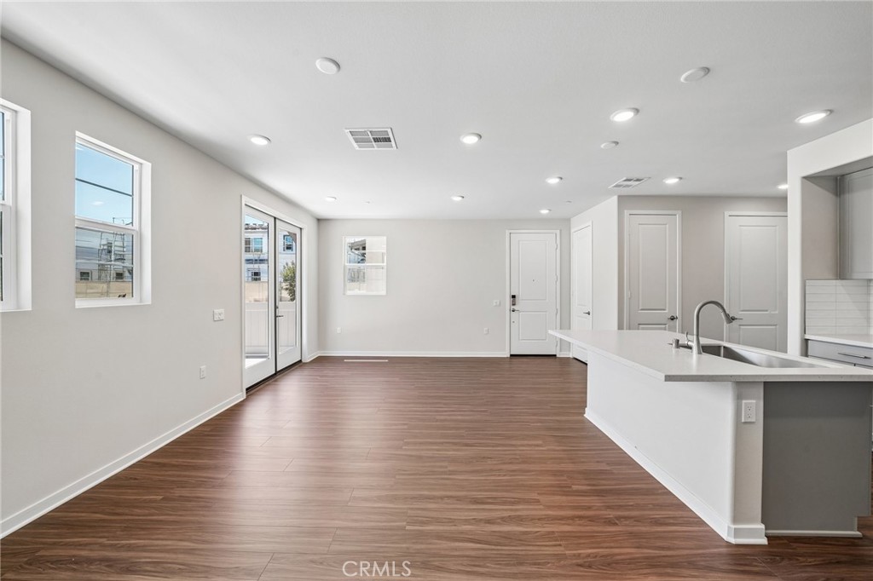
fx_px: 291
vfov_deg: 90.0
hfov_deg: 112.6
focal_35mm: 12
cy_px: 290
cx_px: 436
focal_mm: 12
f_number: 9
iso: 250
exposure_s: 1/30
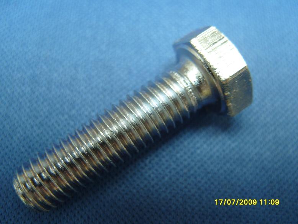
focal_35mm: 35
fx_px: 301
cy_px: 112
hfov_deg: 52.6
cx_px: 149
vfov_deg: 40.7
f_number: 2.8
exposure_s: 1/60
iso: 100
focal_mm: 7.8
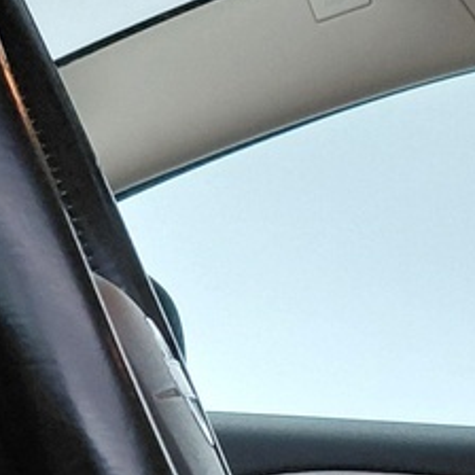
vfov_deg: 11.5
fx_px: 2204
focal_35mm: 142
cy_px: 827
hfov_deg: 11.6
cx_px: 789
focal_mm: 4.69
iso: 250
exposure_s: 1/50.1
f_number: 1.8
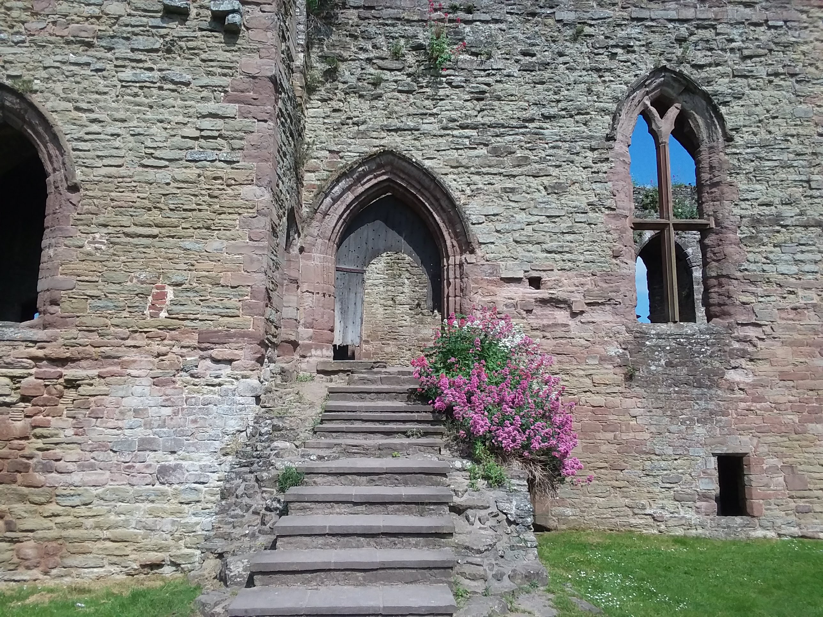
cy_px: 308
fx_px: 689
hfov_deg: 61.7
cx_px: 412
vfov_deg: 48.2
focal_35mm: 29
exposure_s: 1/1782
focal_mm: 2.47
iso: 40
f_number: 1.9
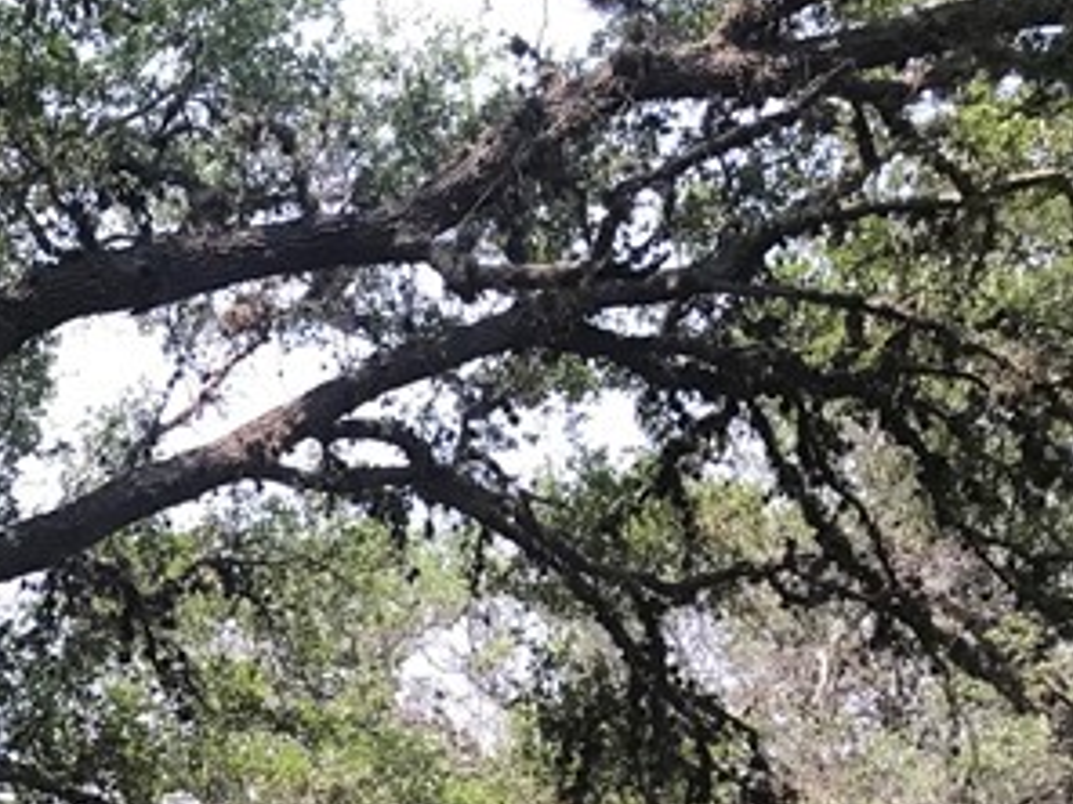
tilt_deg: +6.7
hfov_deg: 18.4
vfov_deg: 14.7
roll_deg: -3.6
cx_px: -431
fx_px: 3007
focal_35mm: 97
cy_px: 989
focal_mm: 3.99
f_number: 1.8
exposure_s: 1/523
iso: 20
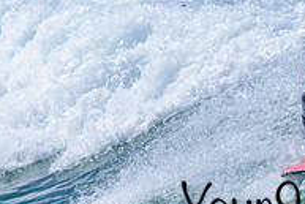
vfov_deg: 0.4
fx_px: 27945
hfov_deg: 0.6
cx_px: 173
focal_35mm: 3296
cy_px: 307
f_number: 11
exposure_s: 1/2000
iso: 500
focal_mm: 800
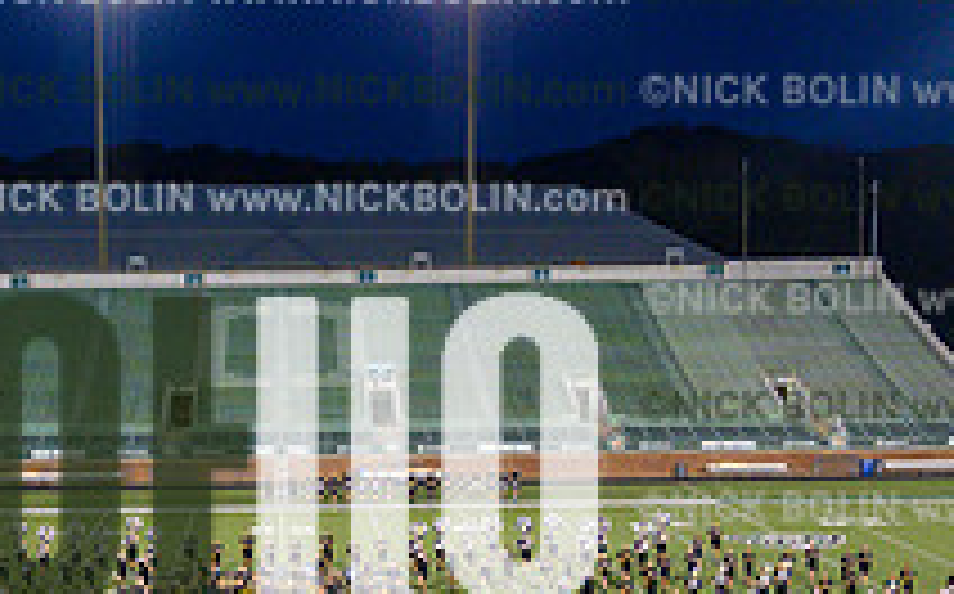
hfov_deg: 30.3
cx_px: 279
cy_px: 508
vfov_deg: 19.1
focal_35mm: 67
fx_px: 1740
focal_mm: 24
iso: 4000
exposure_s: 1/1000
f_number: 4
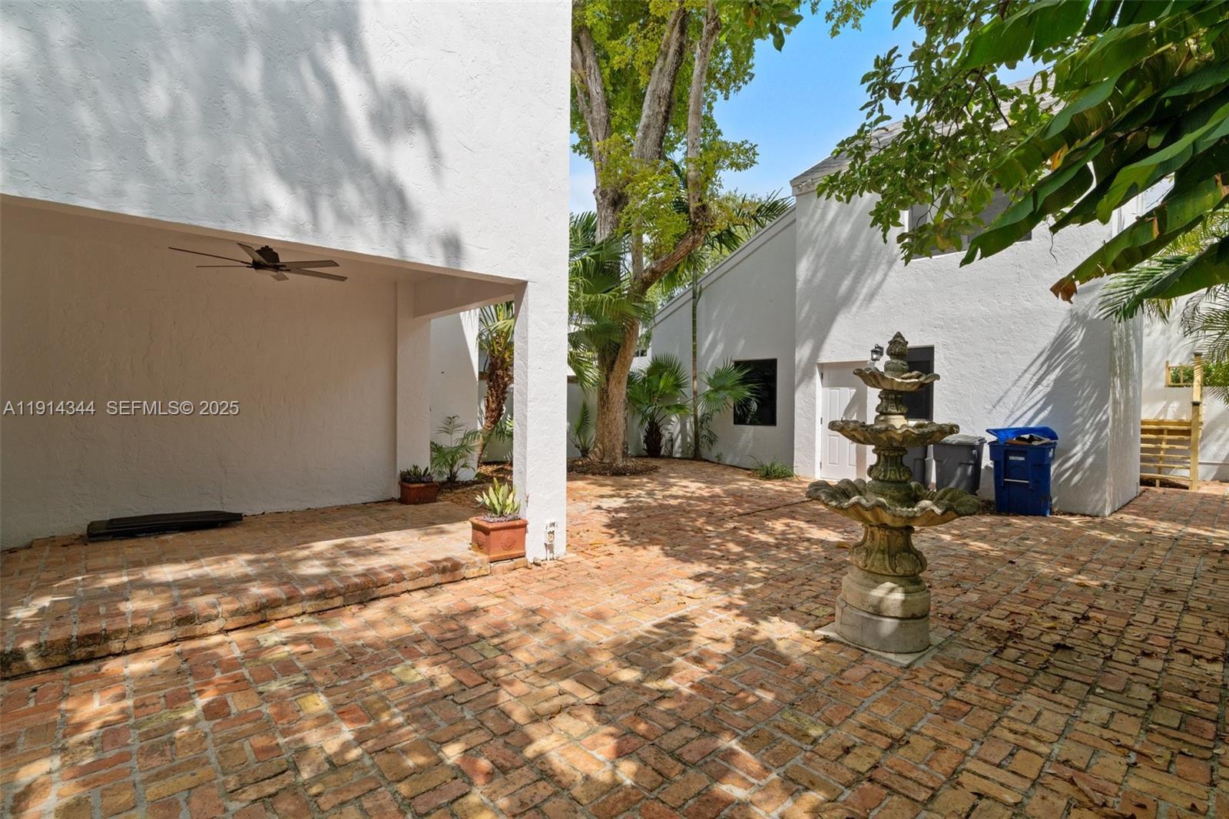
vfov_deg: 70.4
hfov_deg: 93.3
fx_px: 580
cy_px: 410
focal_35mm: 17
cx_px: 614
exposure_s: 1/400
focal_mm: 17
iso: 320
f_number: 8
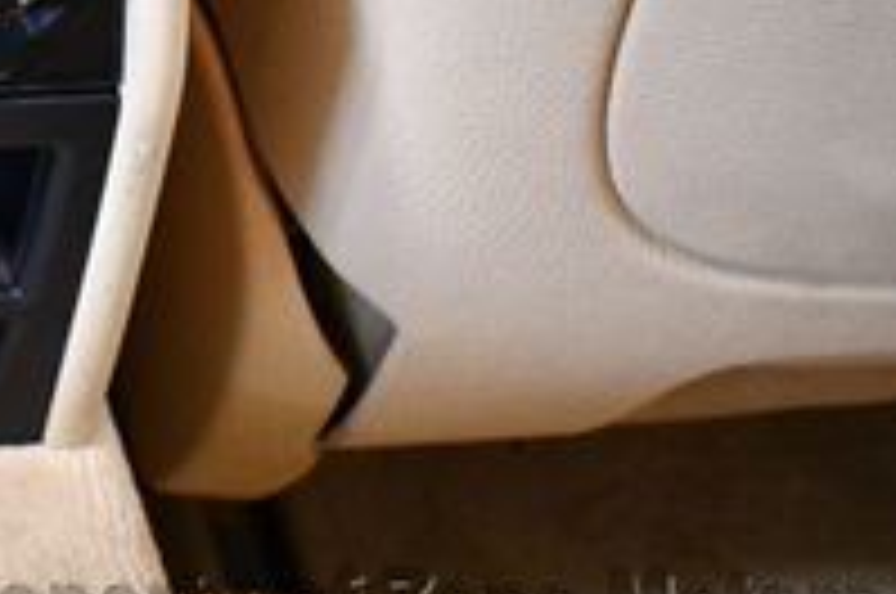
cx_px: -405
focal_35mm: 87
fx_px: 2162
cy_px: -270
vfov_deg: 14.7
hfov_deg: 20.4
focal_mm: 18
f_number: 3.5
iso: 4000
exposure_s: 1/60
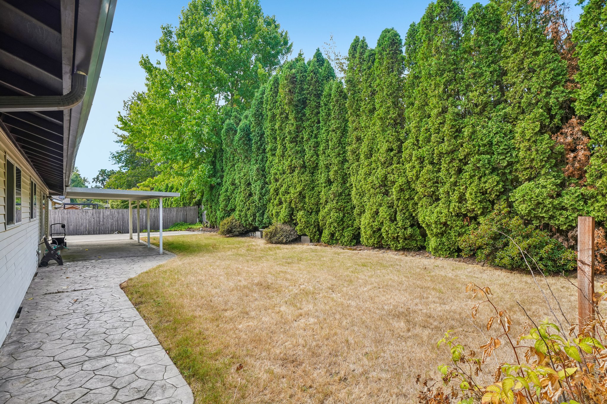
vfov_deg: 64.5
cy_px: 202
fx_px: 320
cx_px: 304
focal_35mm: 19
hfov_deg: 86.9
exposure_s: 1/200
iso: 400
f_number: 8
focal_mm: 19
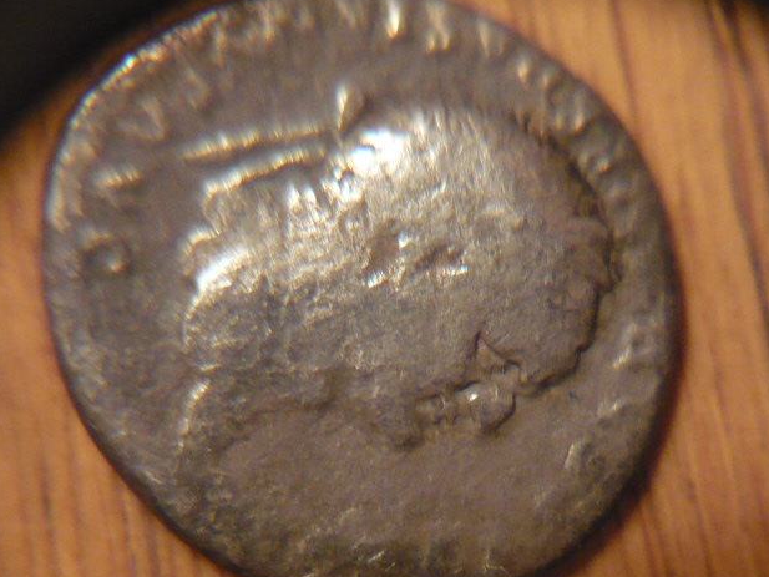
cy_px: 290
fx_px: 1222
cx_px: 395
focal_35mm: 55
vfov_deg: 26.6
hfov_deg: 34.9
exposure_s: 1/30
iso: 400
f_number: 2.8
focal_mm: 5.5
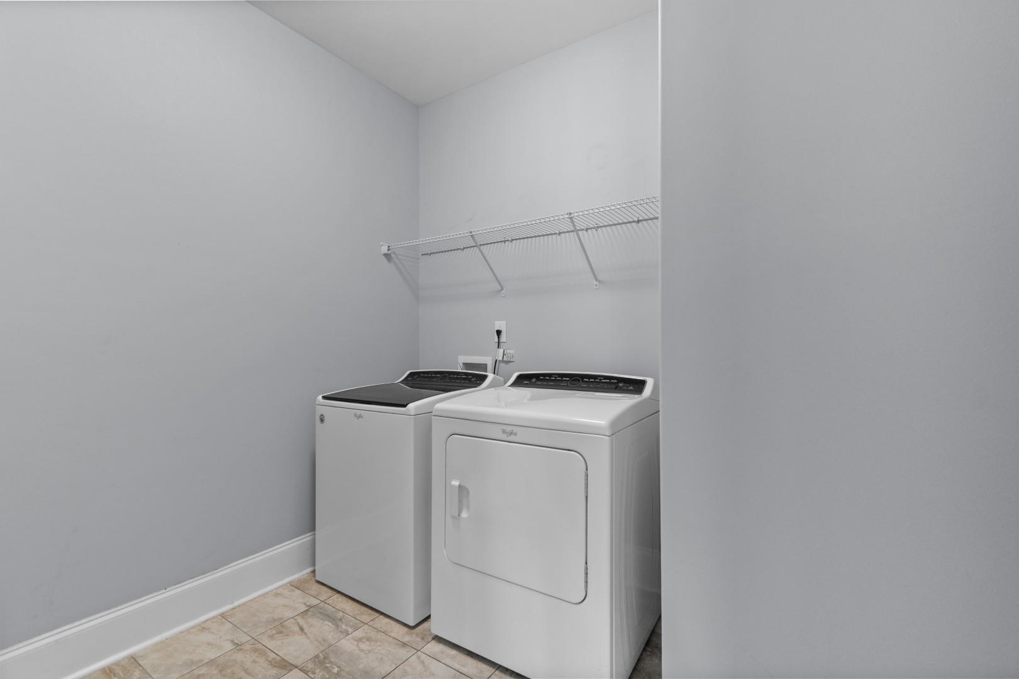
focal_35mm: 15
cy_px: 340
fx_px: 425
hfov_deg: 100.4
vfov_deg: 77.3
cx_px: 510
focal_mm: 10
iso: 100
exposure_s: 1/4
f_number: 4.5
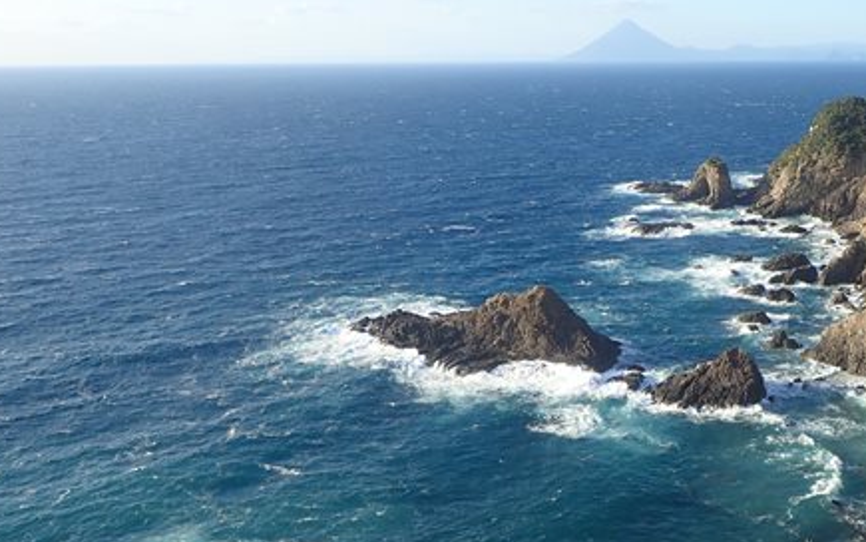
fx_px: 921
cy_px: 367
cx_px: 577
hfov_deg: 49.5
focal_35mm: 39
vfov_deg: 32.5
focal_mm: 4.5
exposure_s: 1/640
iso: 100
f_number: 2.8
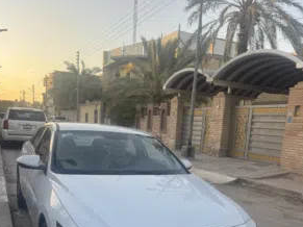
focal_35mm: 33
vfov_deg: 41.5
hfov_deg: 55.4
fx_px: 289
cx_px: 150
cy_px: 173
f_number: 1.78
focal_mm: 6.76
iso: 80
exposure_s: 1/700
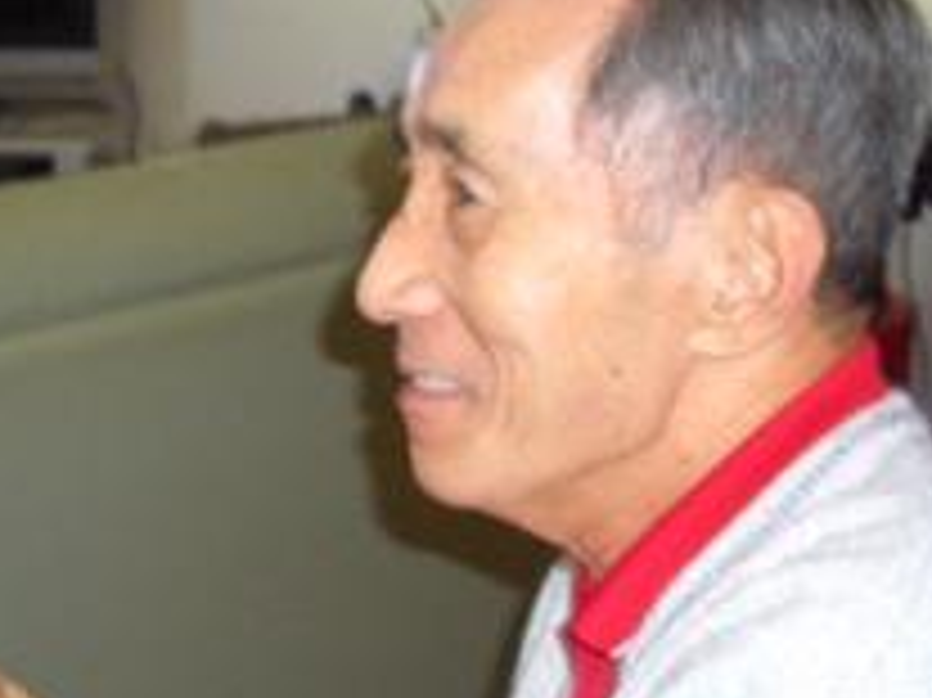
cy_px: 462
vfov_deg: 19.3
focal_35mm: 76
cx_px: 176
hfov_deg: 25.2
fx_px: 2045
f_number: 2.6
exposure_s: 1/60
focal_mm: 5.8
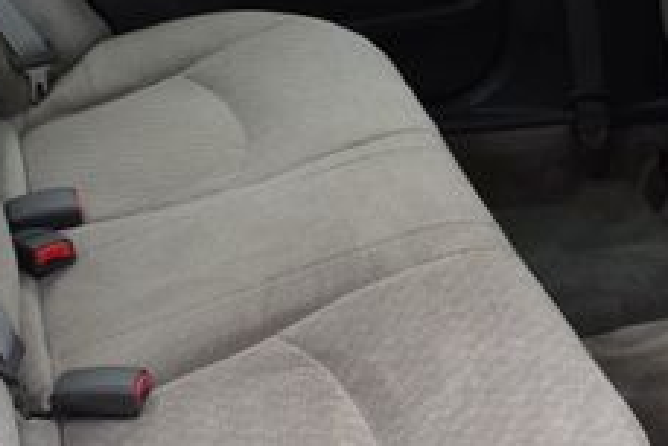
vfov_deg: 14.8
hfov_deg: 21.9
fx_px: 1708
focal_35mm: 92
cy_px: 326
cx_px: 516
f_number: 9
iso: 400
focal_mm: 22
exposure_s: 1/100
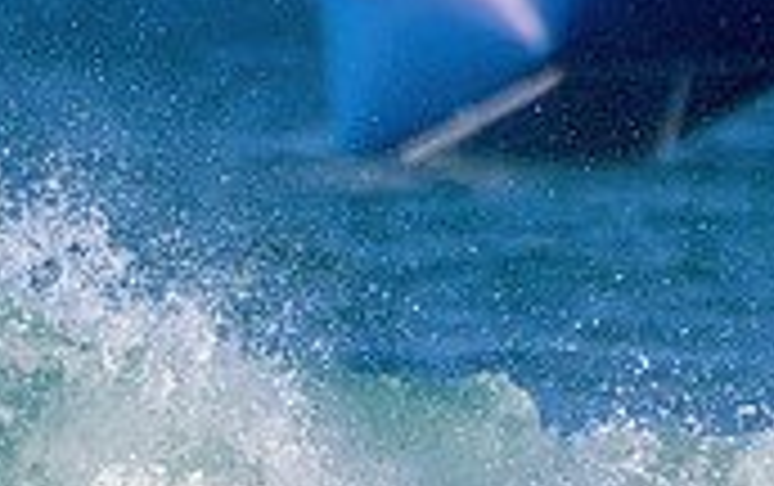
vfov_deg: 0.4
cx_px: -477
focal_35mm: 3431
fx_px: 72468
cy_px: 610
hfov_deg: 0.6
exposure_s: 1/2500
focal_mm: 1000
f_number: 11
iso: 1250
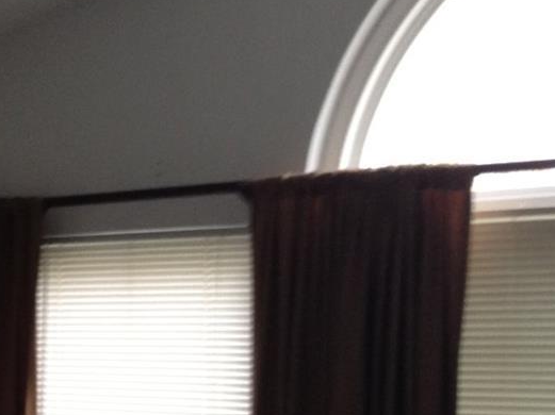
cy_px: 362
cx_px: -167
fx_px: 1522
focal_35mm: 95
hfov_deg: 19.1
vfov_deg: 15.4
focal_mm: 4.12
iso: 125
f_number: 2.4
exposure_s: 1/20
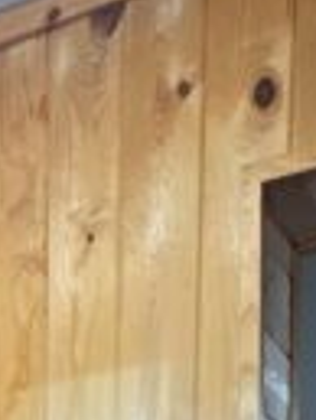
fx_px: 1057
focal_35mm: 87
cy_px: 798
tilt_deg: -8.3
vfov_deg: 17.4
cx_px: -91
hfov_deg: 16.1
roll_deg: +1.2
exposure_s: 1/60
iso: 160
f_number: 2.2
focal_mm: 2.22
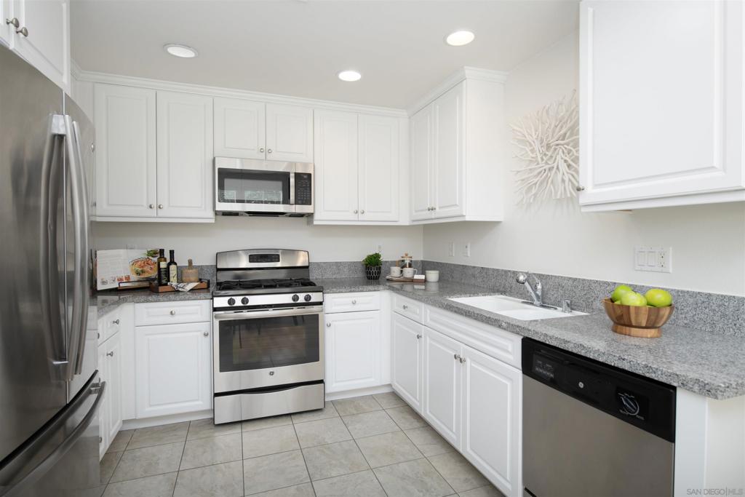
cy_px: 248
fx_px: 373
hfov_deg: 90.0
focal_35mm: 18
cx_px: 372
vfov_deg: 67.4
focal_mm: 18
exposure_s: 1/250
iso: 250
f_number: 7.1
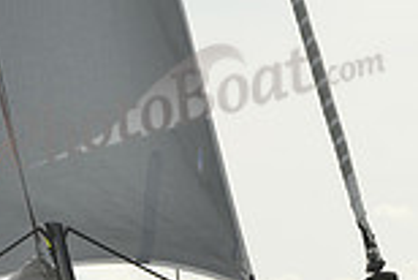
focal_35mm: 676
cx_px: 527
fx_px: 7856
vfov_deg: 2.0
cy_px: 455
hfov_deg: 3.0
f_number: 7.1
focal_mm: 180
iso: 200
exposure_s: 1/1000
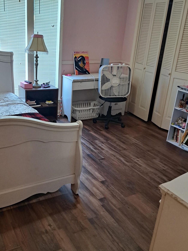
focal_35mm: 33
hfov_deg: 42.2
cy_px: 120
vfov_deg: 55.3
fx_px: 239
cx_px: 60
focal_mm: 5.23
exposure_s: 1/50
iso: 200
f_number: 1.8
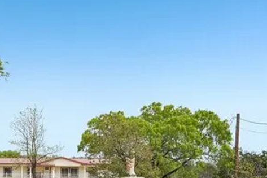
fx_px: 386
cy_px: 171
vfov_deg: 24.9
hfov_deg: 36.1
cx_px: 33
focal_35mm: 52
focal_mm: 24
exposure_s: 1/320
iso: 100
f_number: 8
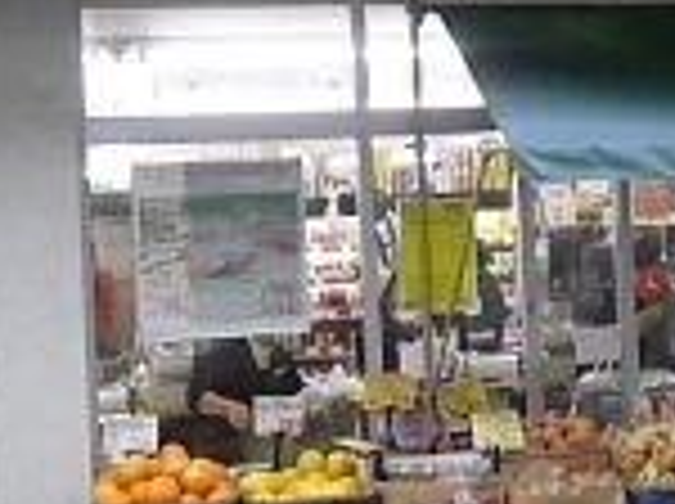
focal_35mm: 69
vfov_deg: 21.2
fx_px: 1343
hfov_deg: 27.8
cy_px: 178
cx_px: 508
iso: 1600
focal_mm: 4.3
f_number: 2.5
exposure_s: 1/250
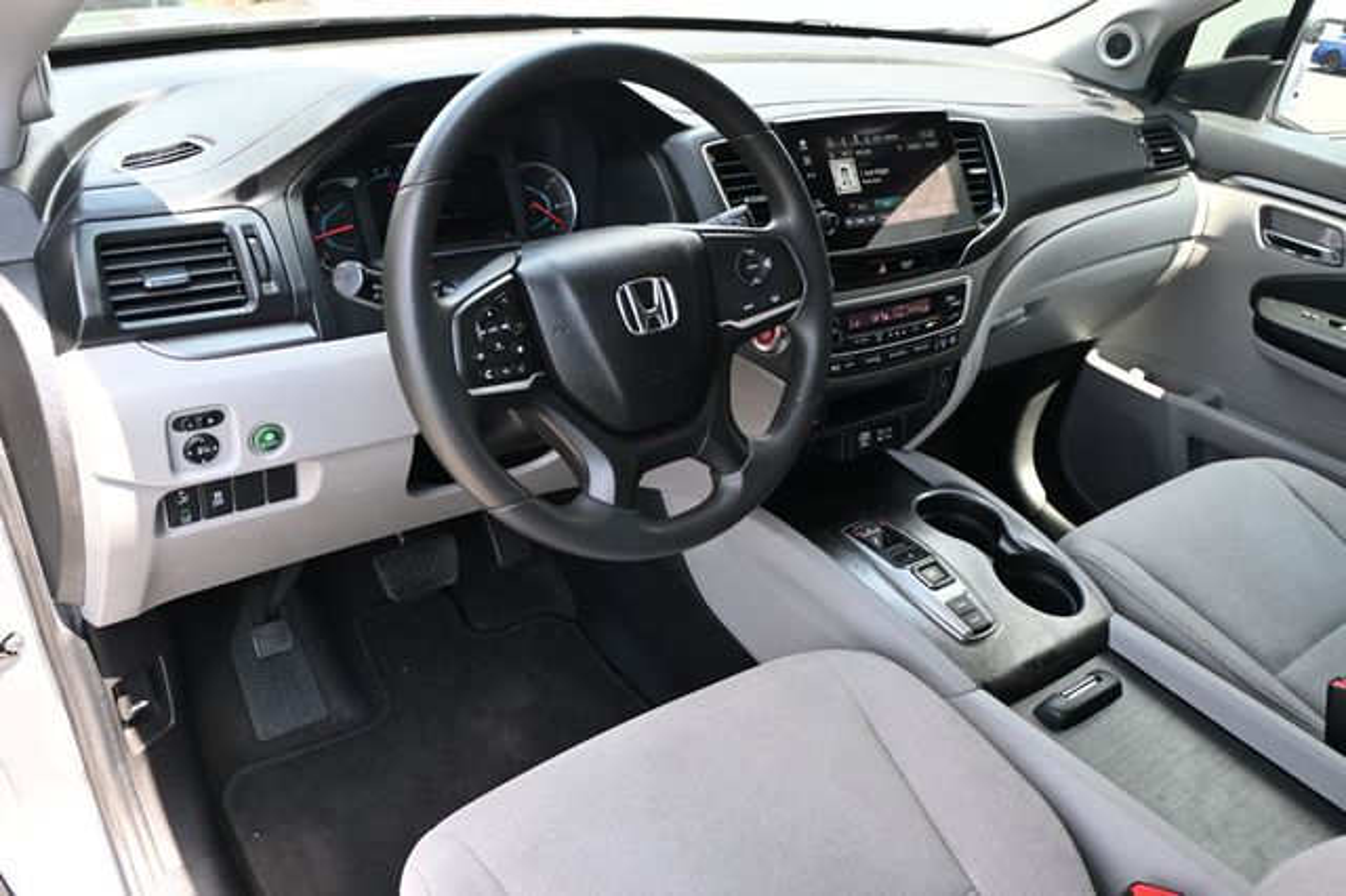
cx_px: 673
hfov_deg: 63.2
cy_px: 448
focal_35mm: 29
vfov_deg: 44.6
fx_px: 1093
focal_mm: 19.5
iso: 450
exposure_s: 1/125
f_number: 3.8
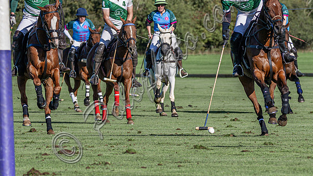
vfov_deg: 2.6
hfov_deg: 4.7
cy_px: 116
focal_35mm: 464
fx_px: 3850
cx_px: 203
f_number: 4.8
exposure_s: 1/2000
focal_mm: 155
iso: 250
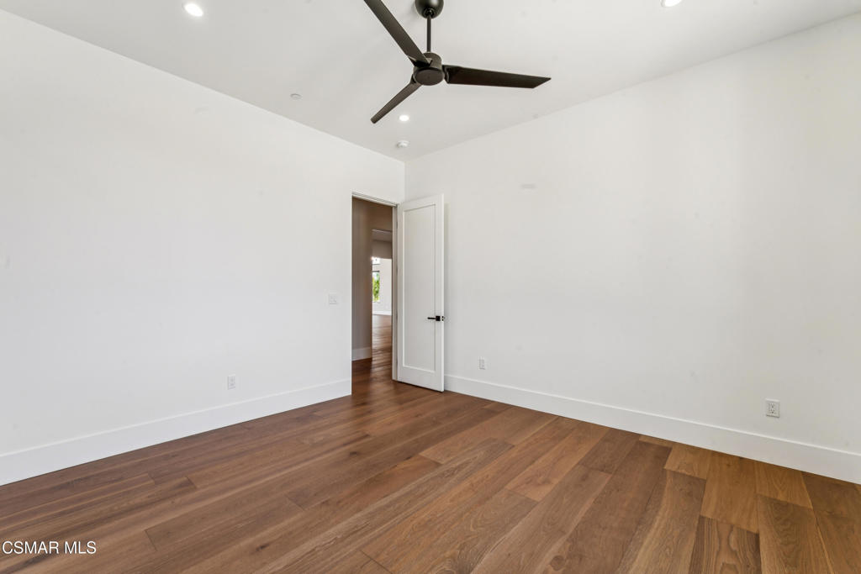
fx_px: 366
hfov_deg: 99.3
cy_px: 287
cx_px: 430
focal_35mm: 15
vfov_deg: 76.2
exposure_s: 1/5
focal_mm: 15.3
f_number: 13
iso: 100
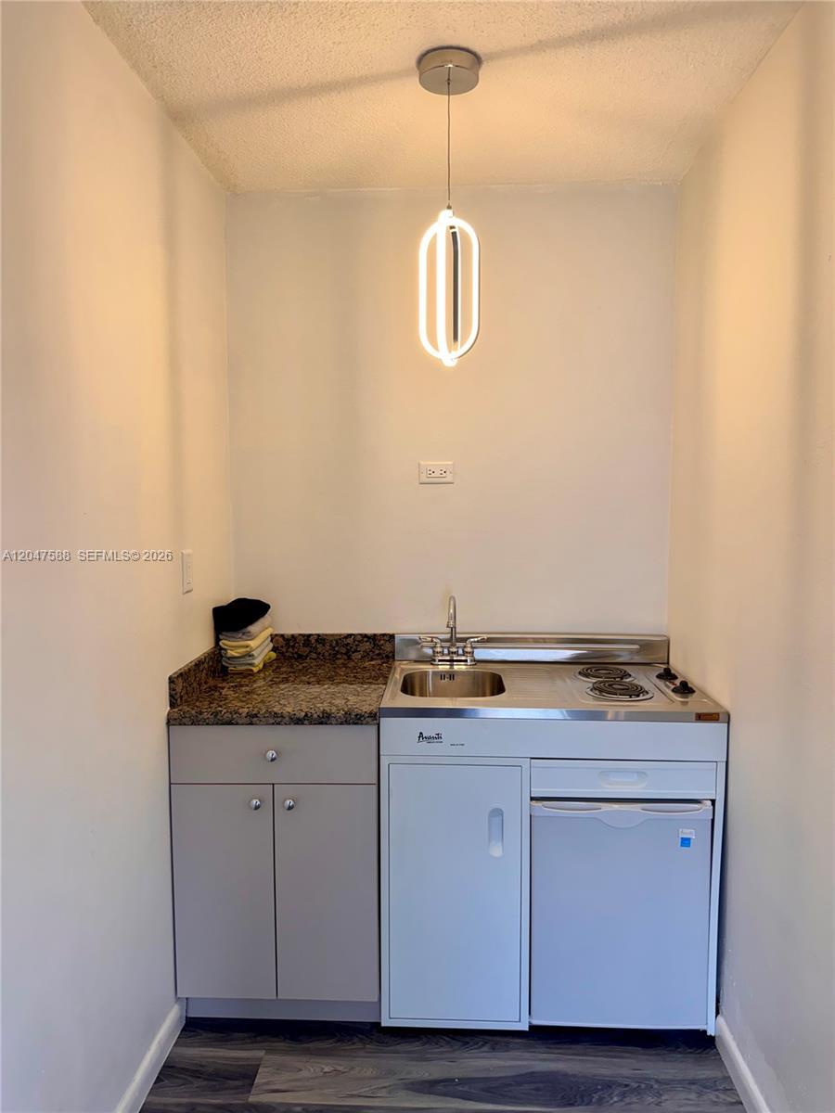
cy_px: 556
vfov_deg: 71.6
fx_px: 772
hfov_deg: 56.8
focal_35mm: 24
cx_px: 418
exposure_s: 1/120
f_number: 1.78
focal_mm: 6.76
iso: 80
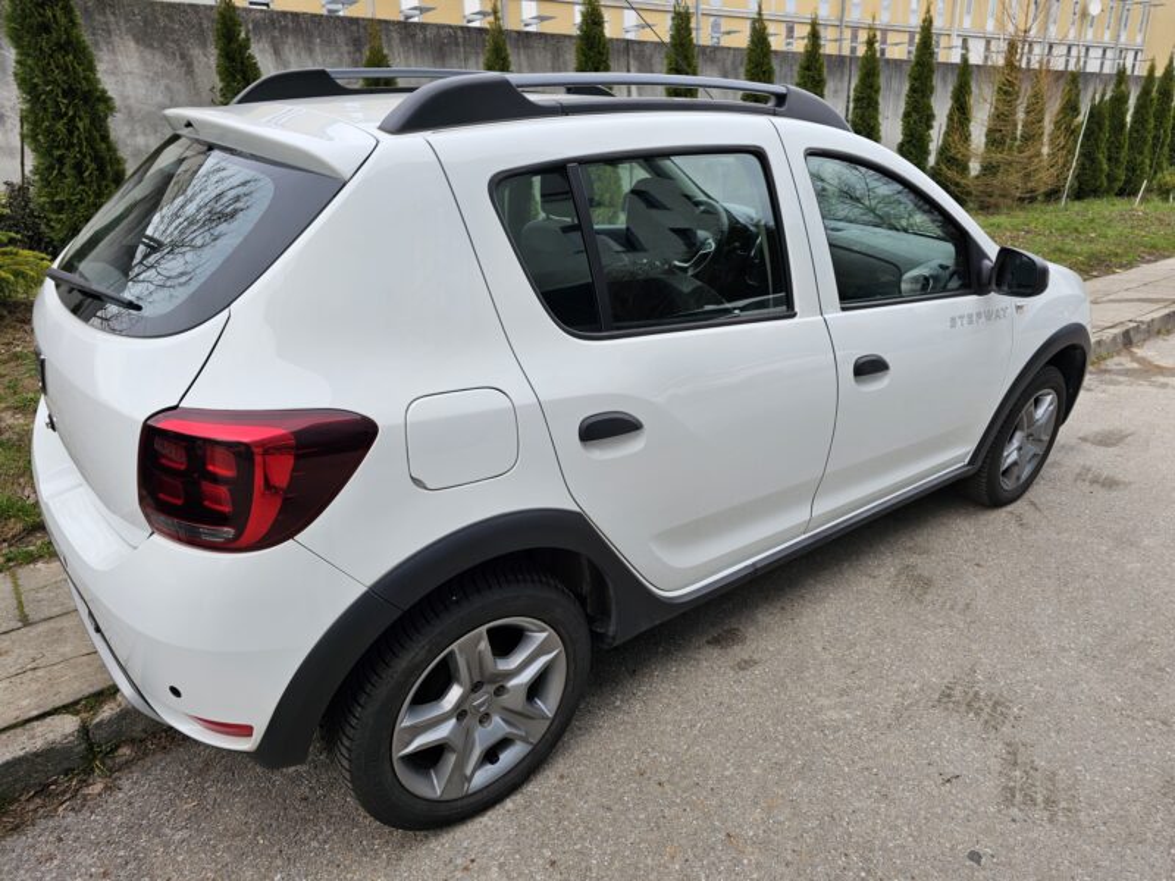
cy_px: 440
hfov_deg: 73.9
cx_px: 588
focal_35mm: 23
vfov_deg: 58.9
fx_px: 781
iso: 12
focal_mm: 6.3
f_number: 1.7
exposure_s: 1/100
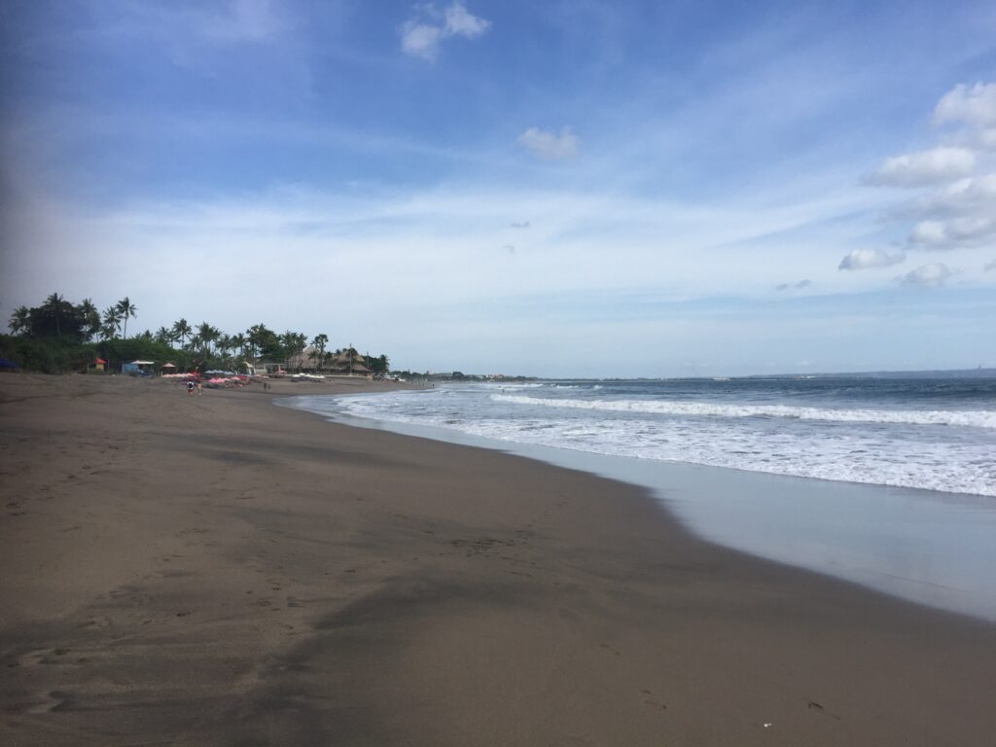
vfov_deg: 48.2
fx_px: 834
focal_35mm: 29
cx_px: 498
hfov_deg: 61.7
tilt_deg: +1.3
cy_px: 374
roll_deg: -0.6
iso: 32
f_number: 2.2
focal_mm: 4.15
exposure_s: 1/2326
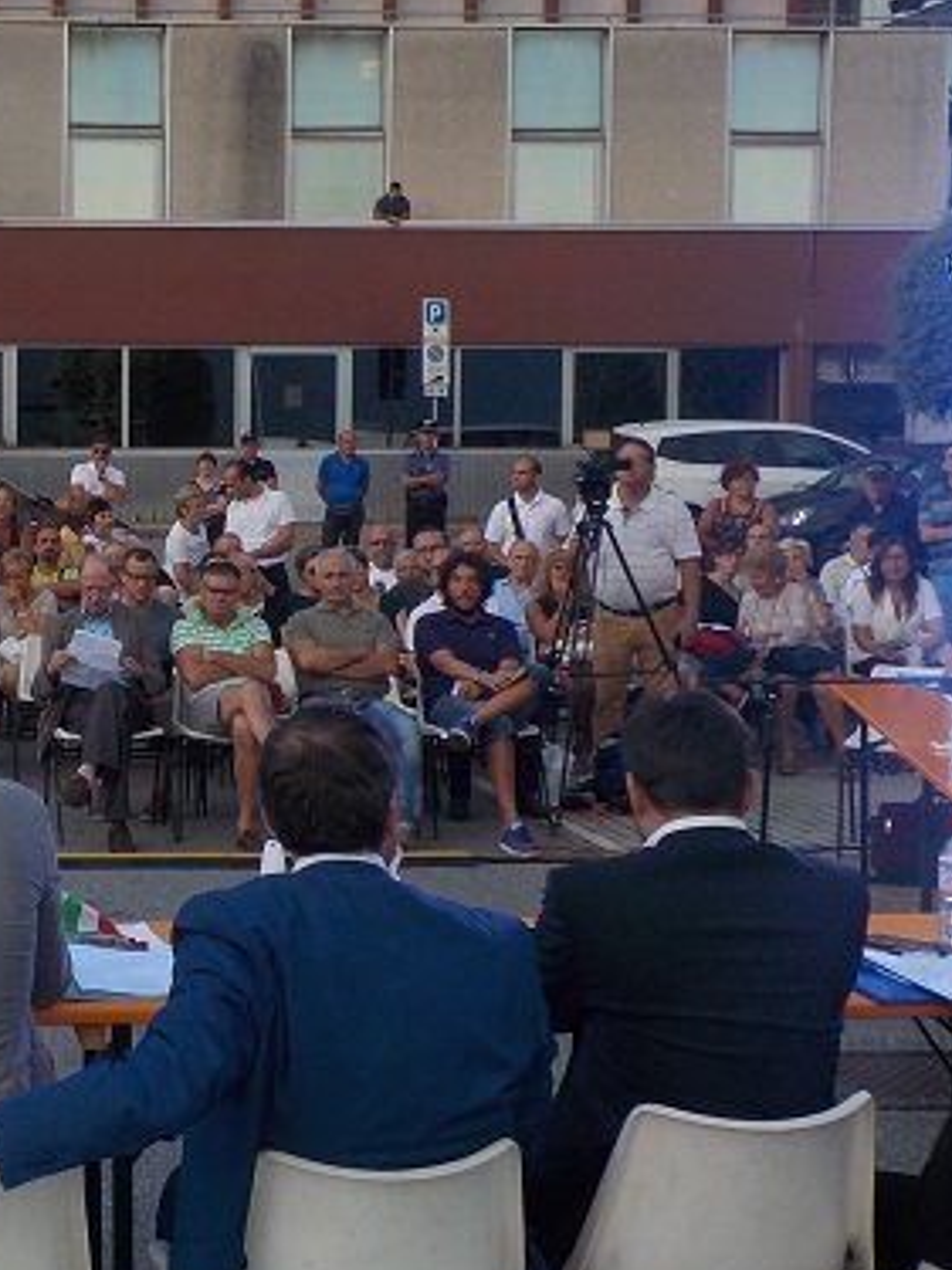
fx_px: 2055
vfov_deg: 34.3
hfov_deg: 24.3
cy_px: 523
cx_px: -112
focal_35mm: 56
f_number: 3.3
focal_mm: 4.1
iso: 125
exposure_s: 1/250
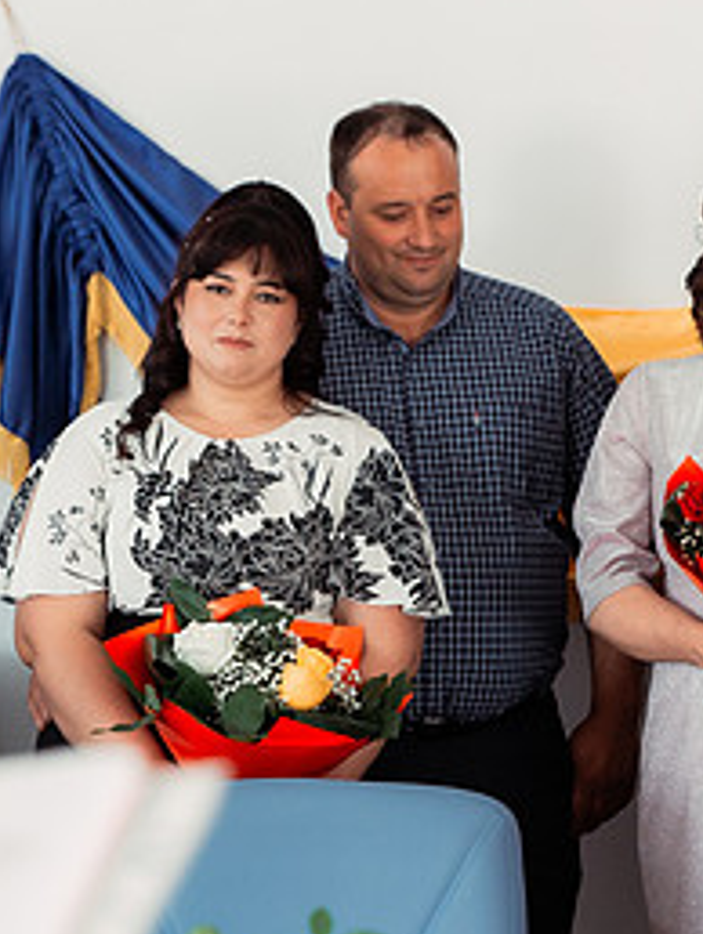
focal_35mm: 123
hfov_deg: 11.9
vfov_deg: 16.0
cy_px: 337
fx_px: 3325
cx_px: 778
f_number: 3.2
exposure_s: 1/125
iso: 1600
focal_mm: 46
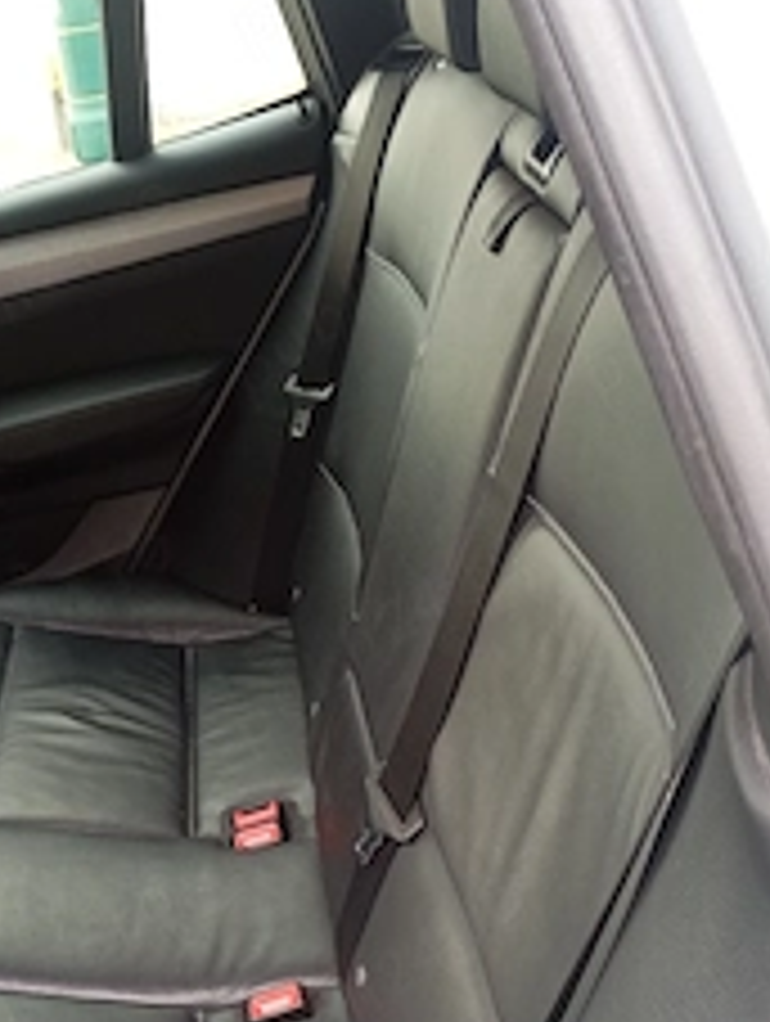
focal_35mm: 49
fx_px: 1449
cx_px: 117
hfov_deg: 28.9
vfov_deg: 38.4
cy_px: 689
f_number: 1.8
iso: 532
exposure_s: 1/33.3
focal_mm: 4.27
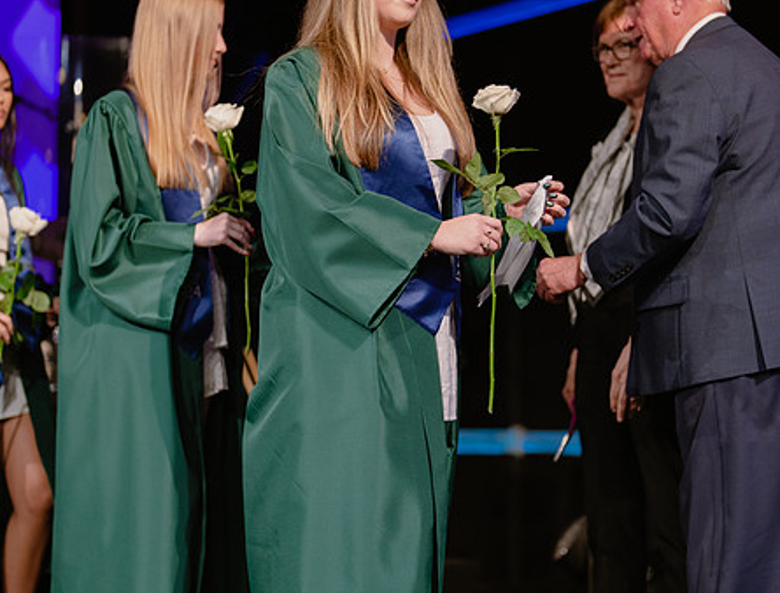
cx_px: 425
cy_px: 278
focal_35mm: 83
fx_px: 1879
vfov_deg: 17.9
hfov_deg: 23.4
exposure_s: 1/320
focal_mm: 50
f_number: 1.2
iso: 640
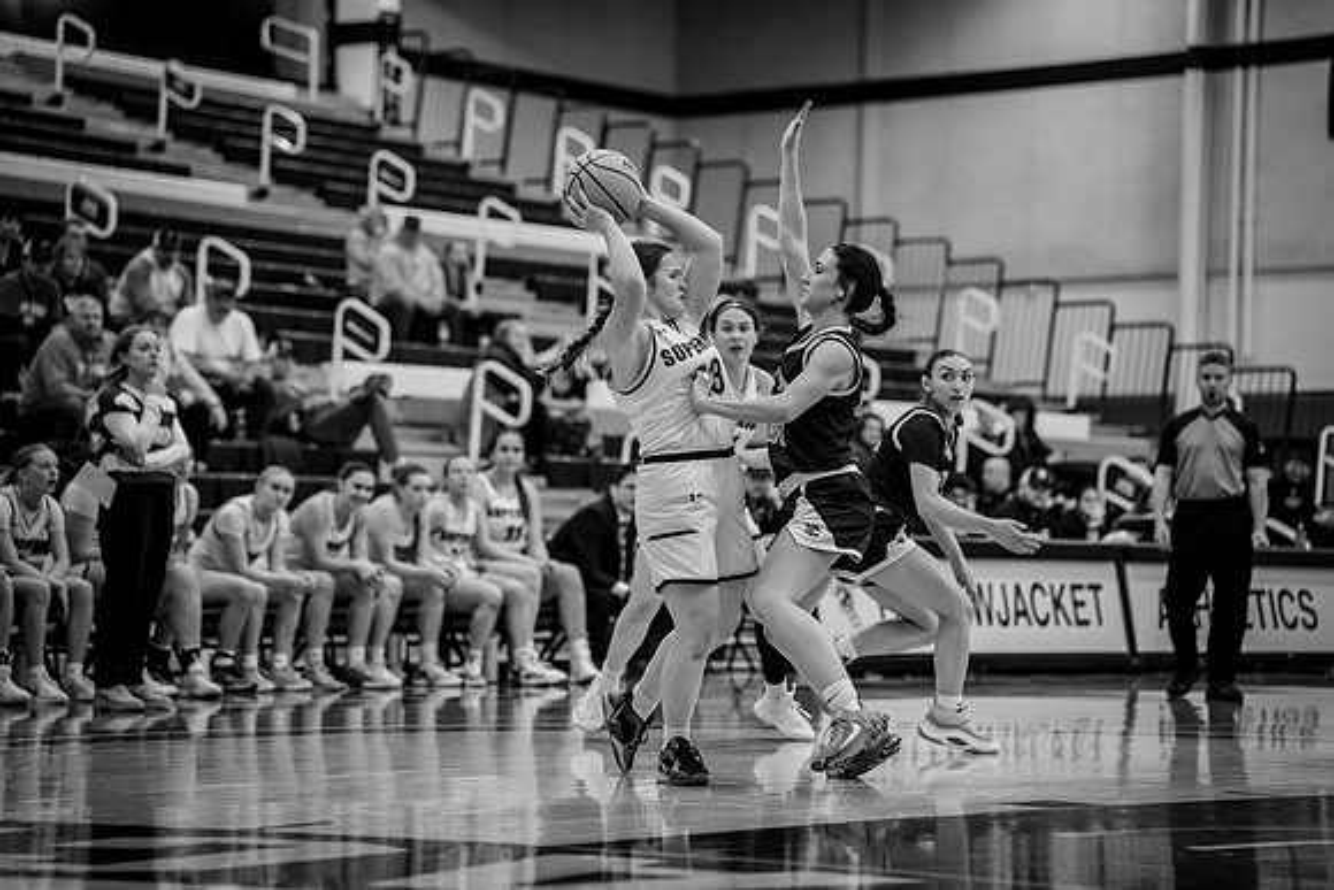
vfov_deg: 13.4
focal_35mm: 102
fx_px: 3784
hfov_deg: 20.0
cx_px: 667
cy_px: 445
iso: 1600
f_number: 2.8
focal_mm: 102
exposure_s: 1/640
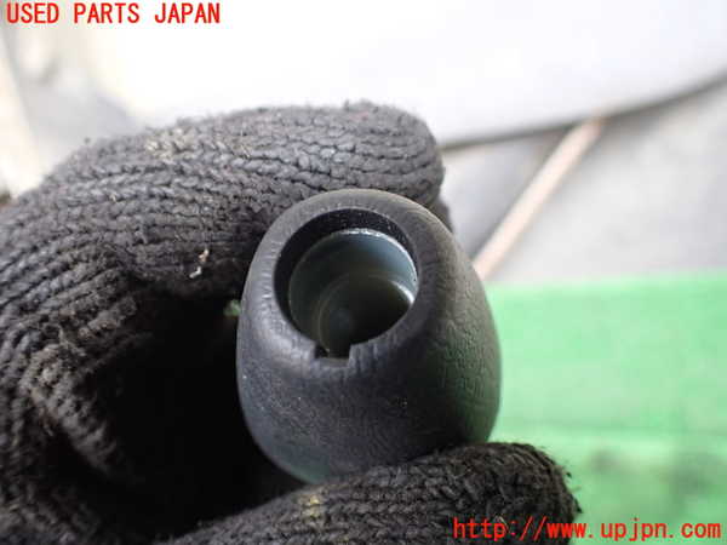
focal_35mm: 30
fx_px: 630
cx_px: 364
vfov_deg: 46.8
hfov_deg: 60.0
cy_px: 272
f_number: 2.3
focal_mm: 5.4
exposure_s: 1/125
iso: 320
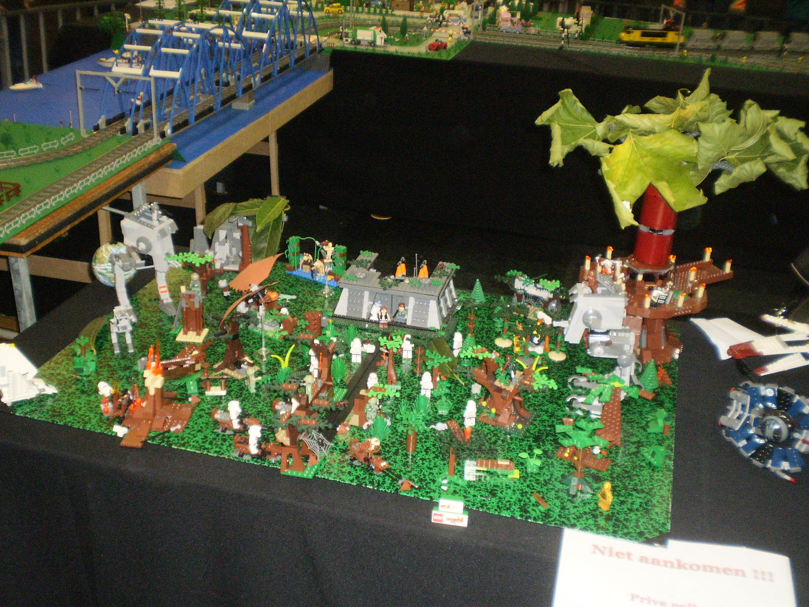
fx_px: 982
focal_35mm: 42
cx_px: 404
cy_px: 304
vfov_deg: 34.3
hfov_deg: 44.8
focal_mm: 7.4
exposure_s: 1/30
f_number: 3.5
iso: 400
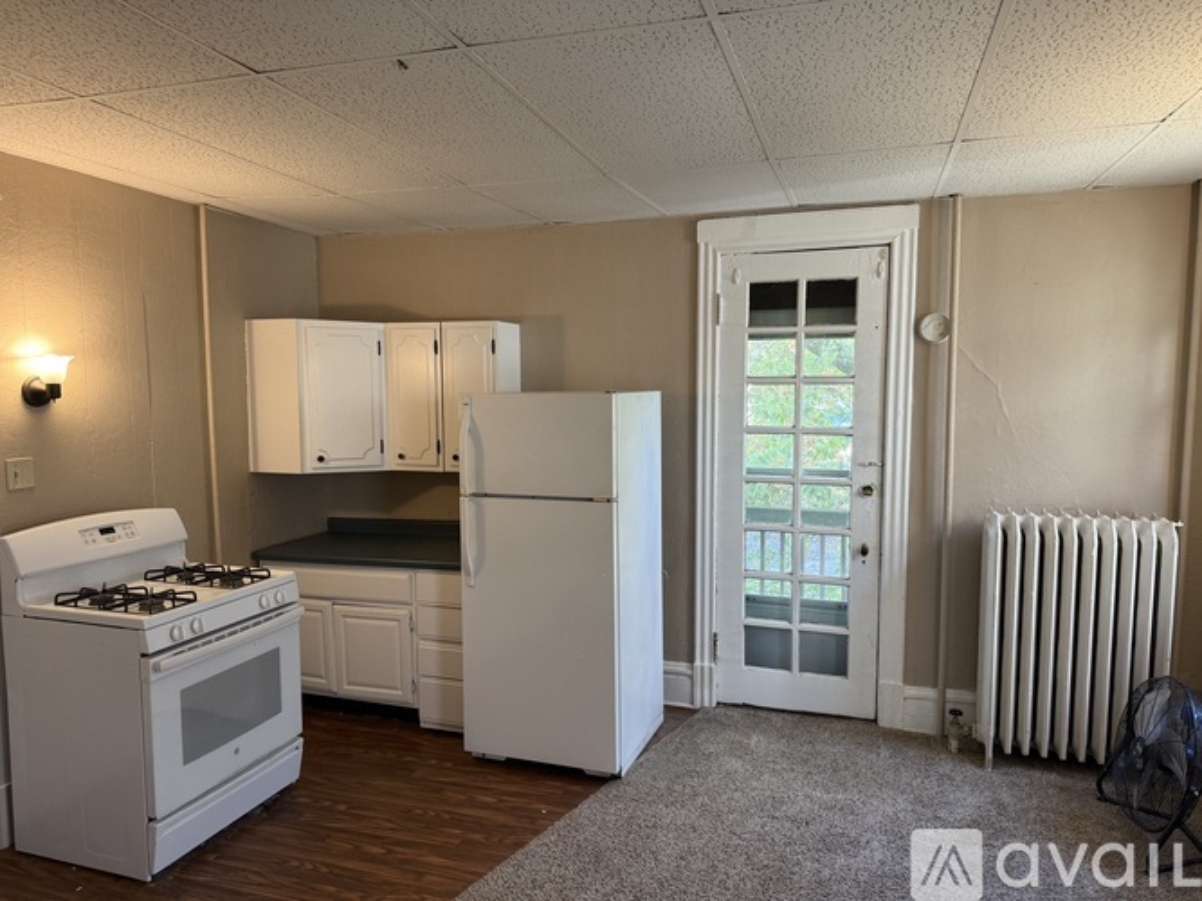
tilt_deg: -5.0
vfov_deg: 56.8
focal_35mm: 24
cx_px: 601
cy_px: 450
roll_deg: +0.0
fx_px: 833
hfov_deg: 71.6
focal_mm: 6.76
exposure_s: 1/60
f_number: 1.78
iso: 160
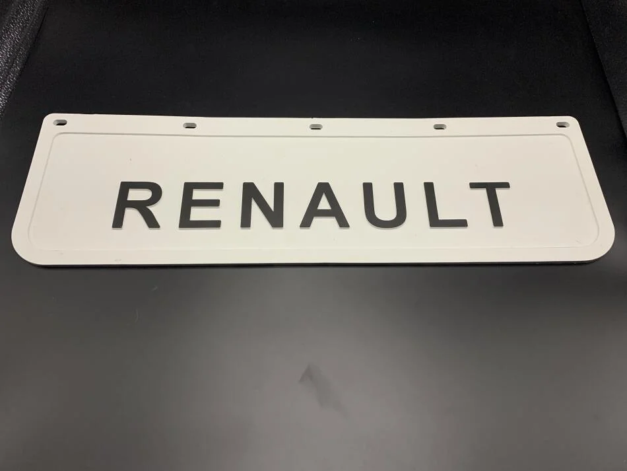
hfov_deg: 67.3
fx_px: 471
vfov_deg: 53.1
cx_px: 314
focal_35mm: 26
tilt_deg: -61.6
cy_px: 236
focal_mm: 4.25
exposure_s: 1/73
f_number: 1.8
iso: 100
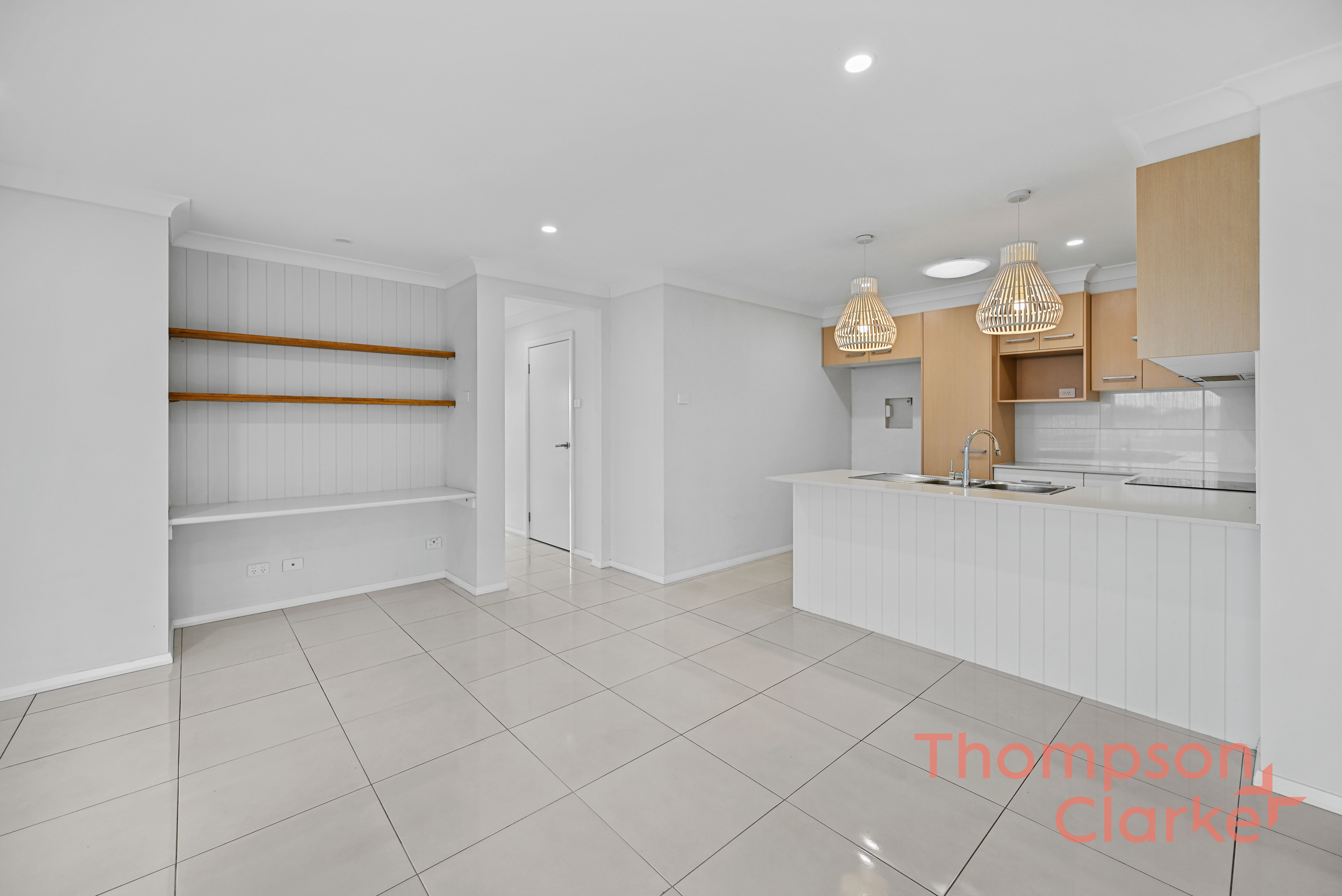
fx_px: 522
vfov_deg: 81.3
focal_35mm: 14
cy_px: 448
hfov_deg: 104.2
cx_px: 671
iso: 100
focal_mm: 14
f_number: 4
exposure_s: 1/15
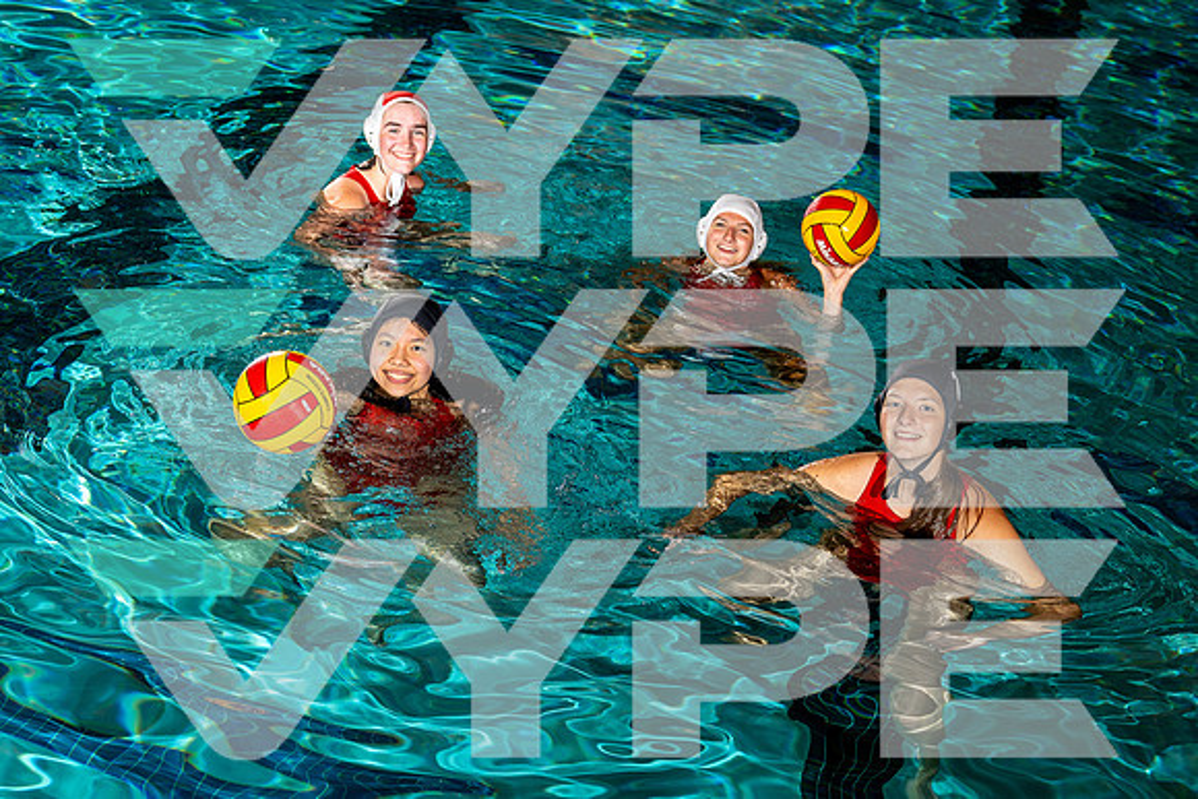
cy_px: 414
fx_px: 2300
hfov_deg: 29.2
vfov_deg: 19.7
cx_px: 591
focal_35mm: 69
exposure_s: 1/250
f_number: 4
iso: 100
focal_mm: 56
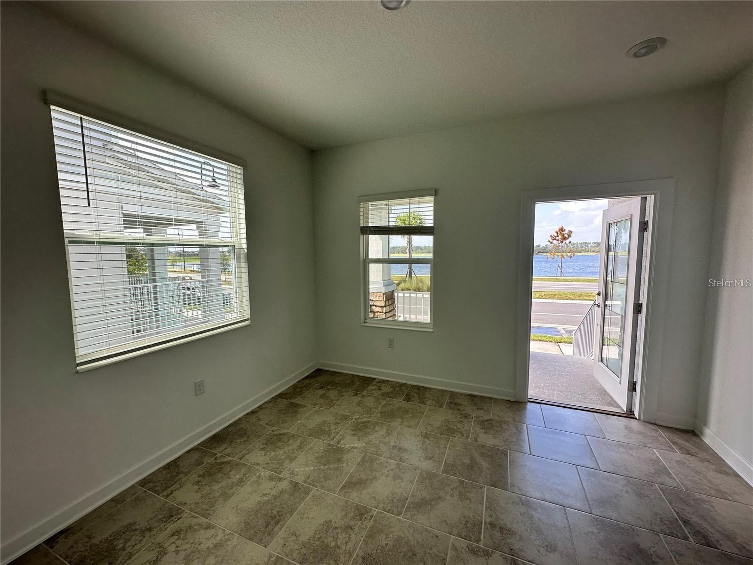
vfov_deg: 85.7
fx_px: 305
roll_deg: +0.7
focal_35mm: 14
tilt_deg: -5.6
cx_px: 376
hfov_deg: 102.1
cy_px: 282
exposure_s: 1/294
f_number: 2.2
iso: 40
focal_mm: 2.22
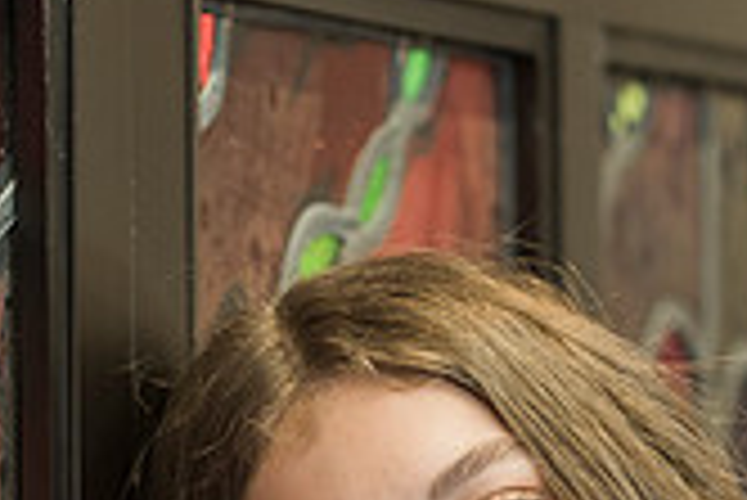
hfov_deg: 5.1
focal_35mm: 406
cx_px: 500
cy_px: 768
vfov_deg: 3.4
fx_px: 8432
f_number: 3.5
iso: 1000
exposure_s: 1/100
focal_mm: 116
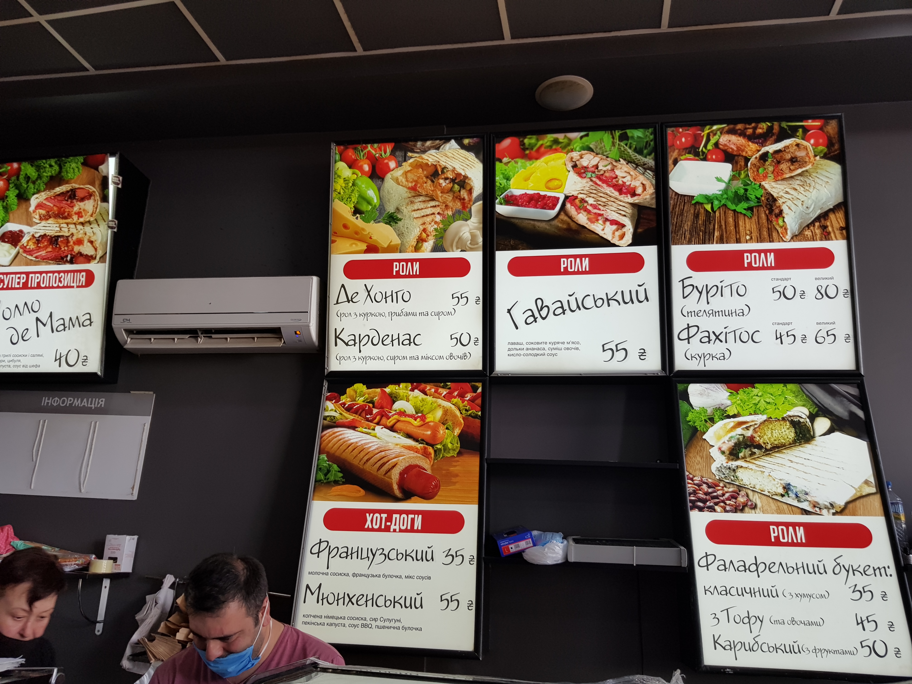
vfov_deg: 53.1
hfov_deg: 67.3
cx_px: 456
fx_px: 685
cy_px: 342
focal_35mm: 26
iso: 50
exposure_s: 1/50
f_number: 1.7
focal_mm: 4.2
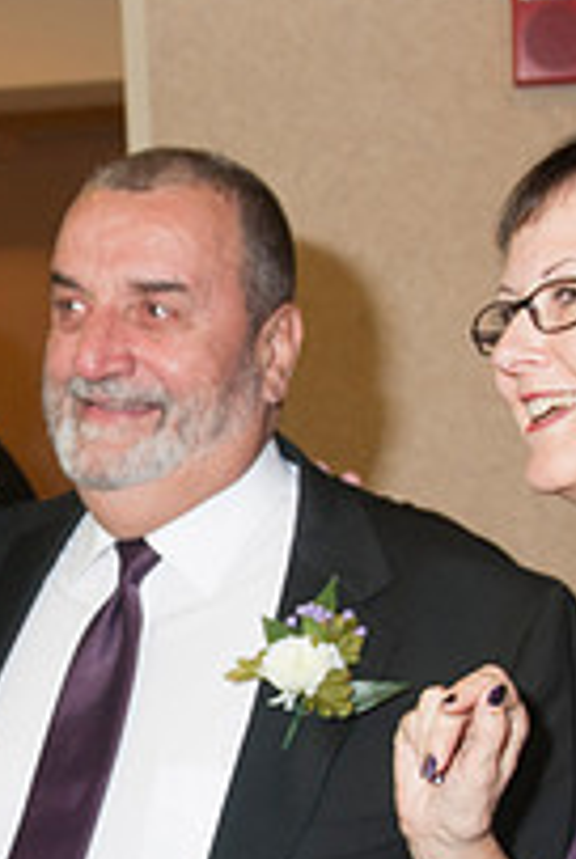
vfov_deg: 21.6
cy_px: 582
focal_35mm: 94
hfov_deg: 14.4
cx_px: 51
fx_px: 2248
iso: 400
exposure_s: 1/60
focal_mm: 22
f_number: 5.6
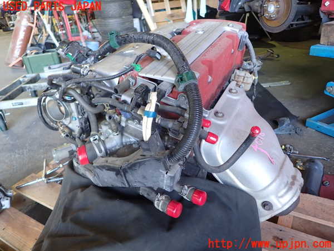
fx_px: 241
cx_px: 167
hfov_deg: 69.4
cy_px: 126
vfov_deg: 54.9
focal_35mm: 25
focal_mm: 4.5
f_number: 2
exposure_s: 1/40
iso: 200
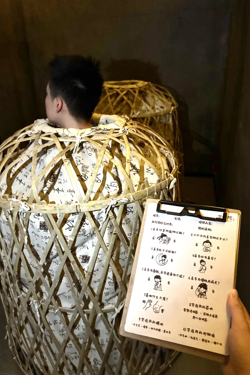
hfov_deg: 46.4
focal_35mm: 28
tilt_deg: -26.4
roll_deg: +3.0
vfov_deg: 65.4
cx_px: 118
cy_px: 196
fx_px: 292
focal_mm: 6.76
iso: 1000
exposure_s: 1/32
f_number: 1.78
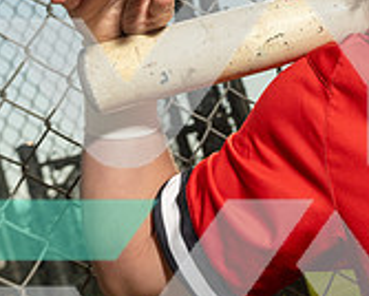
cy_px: 50
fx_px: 1104
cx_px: 497
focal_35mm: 101
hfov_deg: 17.6
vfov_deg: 15.2
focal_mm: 31
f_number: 5.6
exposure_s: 1/200
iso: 500
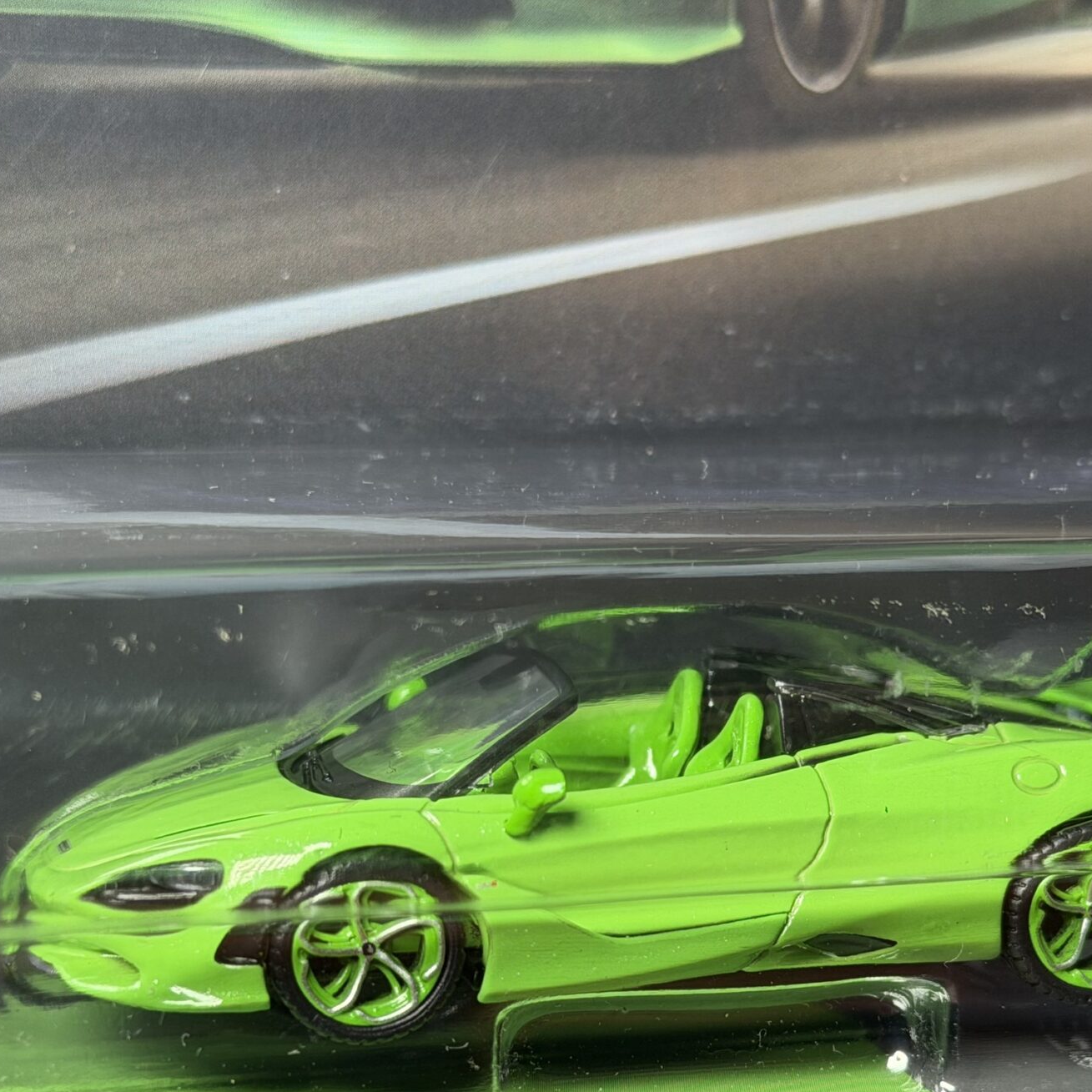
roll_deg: +1.6
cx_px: 605
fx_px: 2962
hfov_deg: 20.9
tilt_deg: -6.0
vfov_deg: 20.8
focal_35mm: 83
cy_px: 773
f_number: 1.78
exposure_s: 1/115
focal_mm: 6.76
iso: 100
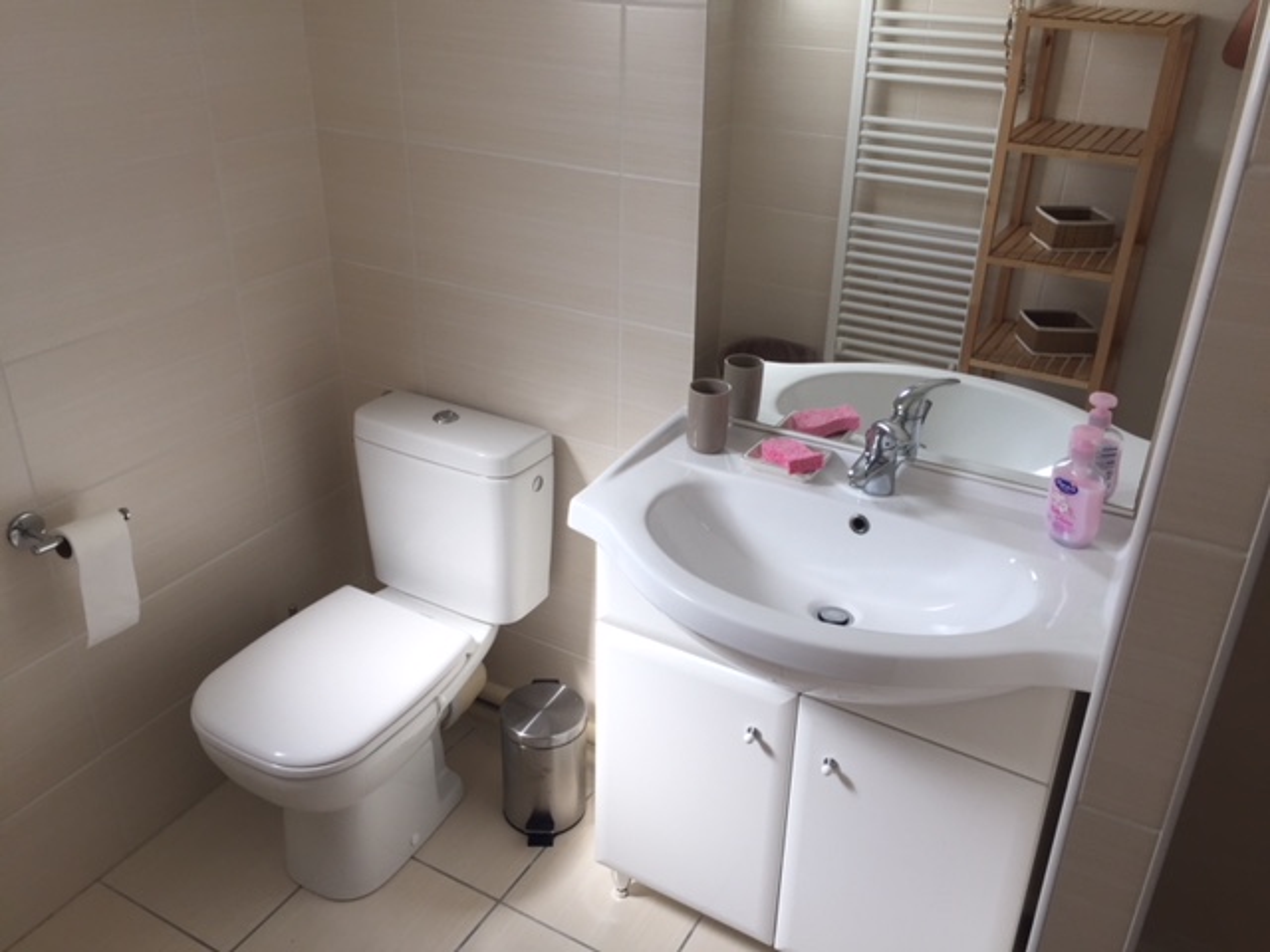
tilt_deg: -28.2
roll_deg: -0.7
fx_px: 1064
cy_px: 476
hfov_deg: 61.7
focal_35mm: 29
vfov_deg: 48.2
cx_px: 635
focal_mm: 4.15
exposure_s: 1/100
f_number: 2.2
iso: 32
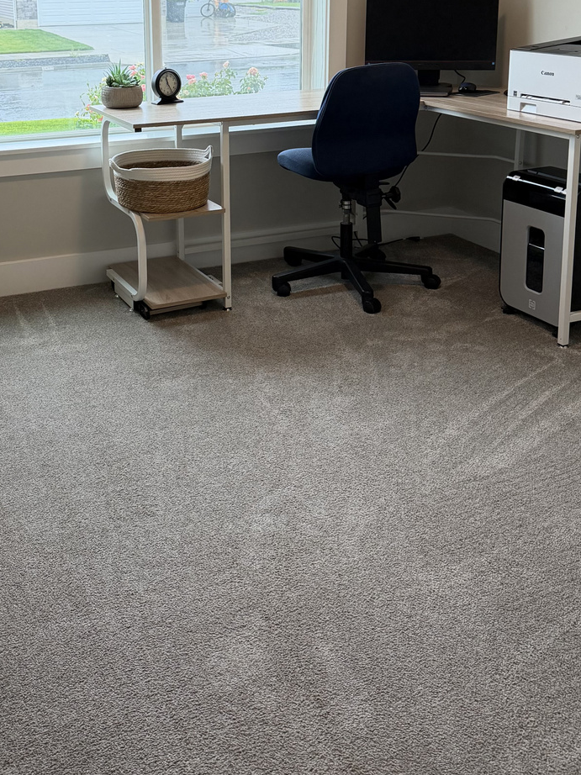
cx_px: 205
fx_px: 896
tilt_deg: -13.9
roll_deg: +2.7
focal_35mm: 40
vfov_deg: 44.9
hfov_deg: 35.7
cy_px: 178
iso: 200
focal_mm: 6.76
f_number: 1.78
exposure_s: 1/120
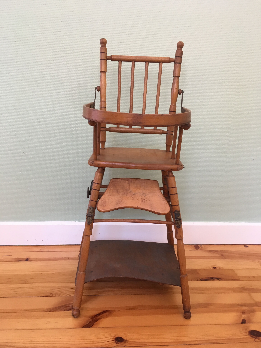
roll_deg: -3.3
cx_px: 130
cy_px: 174
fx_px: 292
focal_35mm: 29
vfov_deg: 61.7
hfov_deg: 48.2
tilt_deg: -18.8
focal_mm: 4.15
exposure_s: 1/33
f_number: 2.2
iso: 80
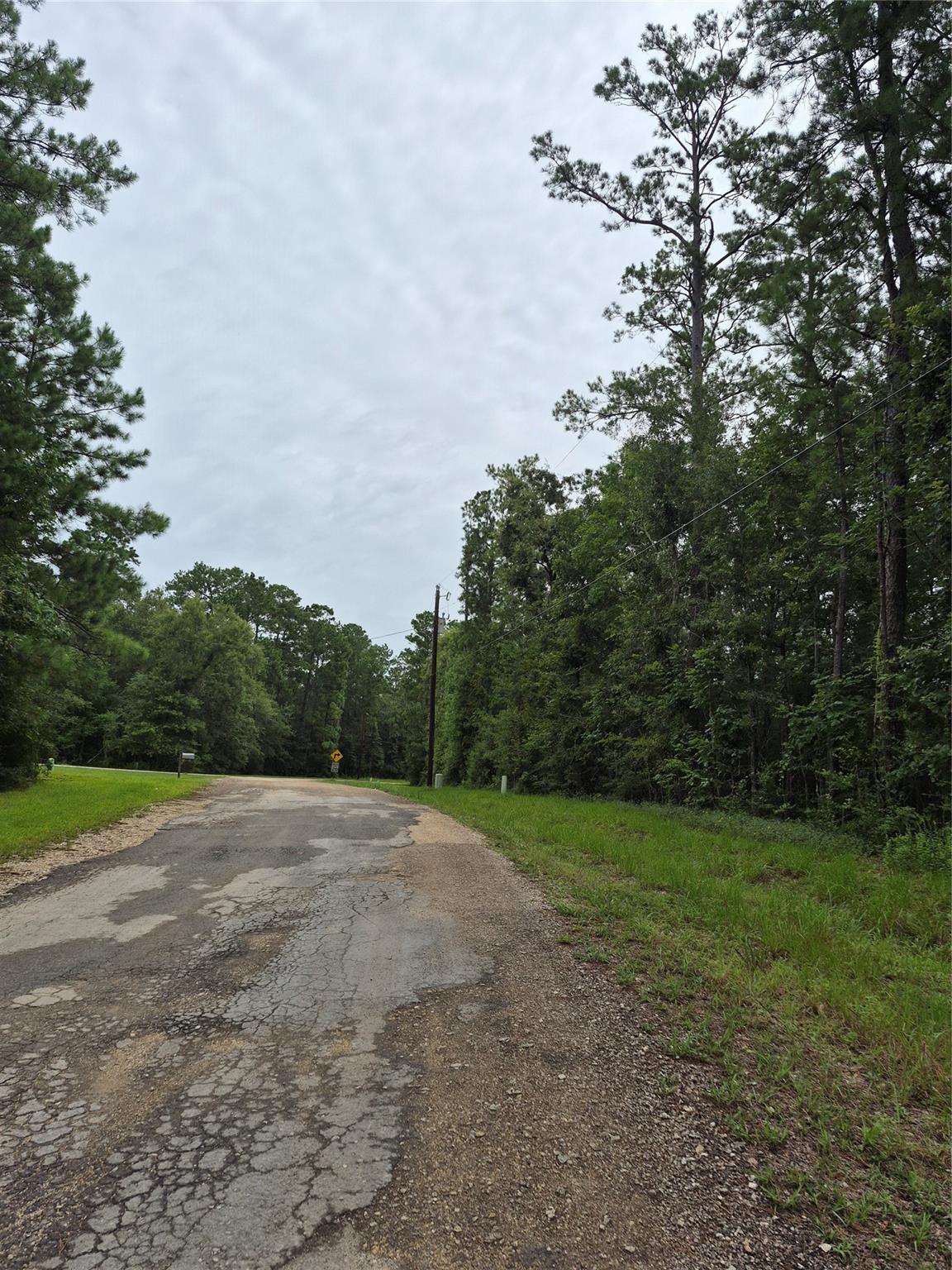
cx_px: 476
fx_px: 843
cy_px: 635
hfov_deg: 58.9
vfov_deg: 73.9
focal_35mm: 23
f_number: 1.8
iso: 50
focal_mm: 5.4
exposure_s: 1/7696
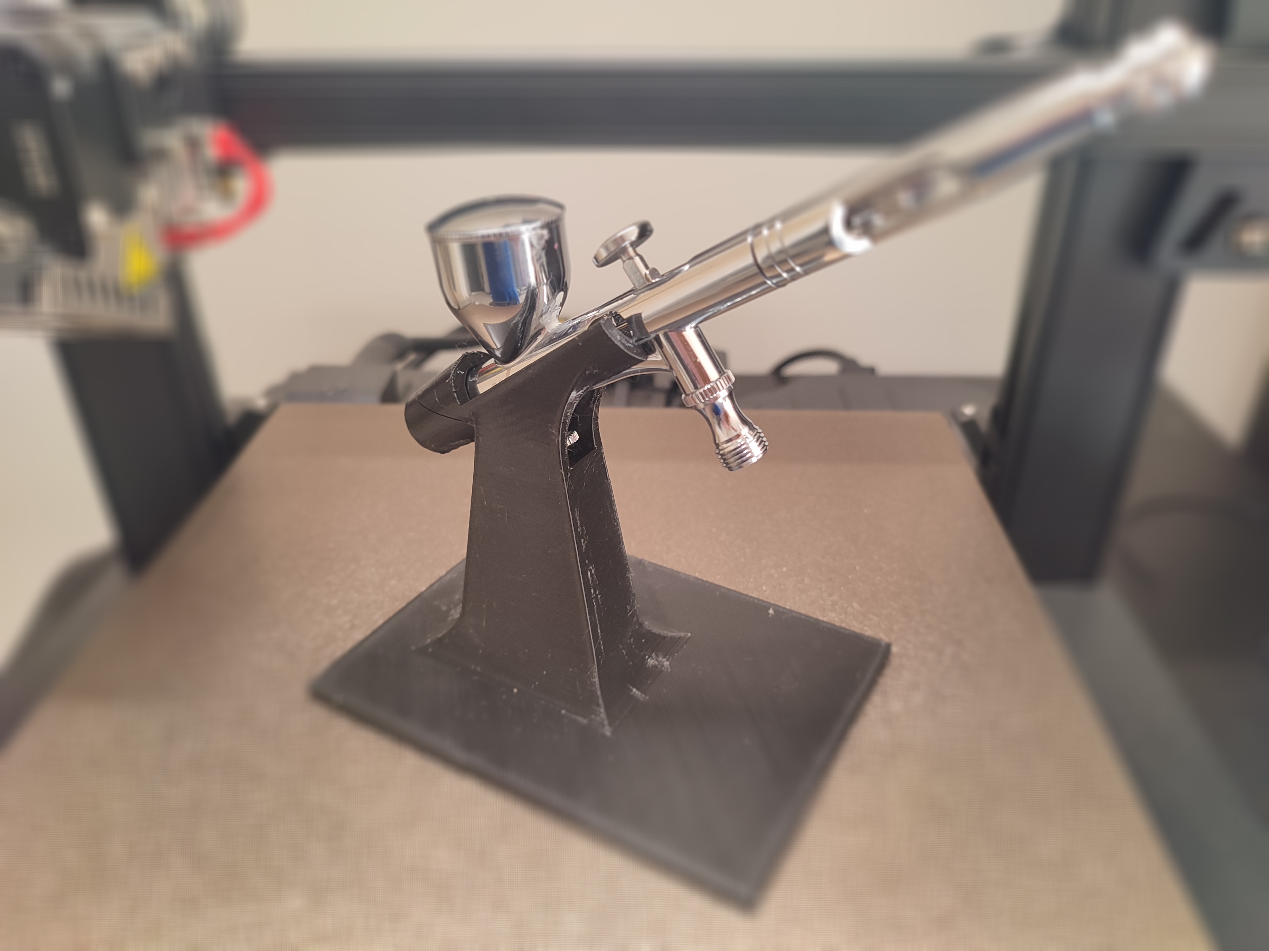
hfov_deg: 69.4
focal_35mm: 25
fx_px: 916
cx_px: 634
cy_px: 476
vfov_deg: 54.9
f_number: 1.9
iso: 236
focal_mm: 6.04
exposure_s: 1/33
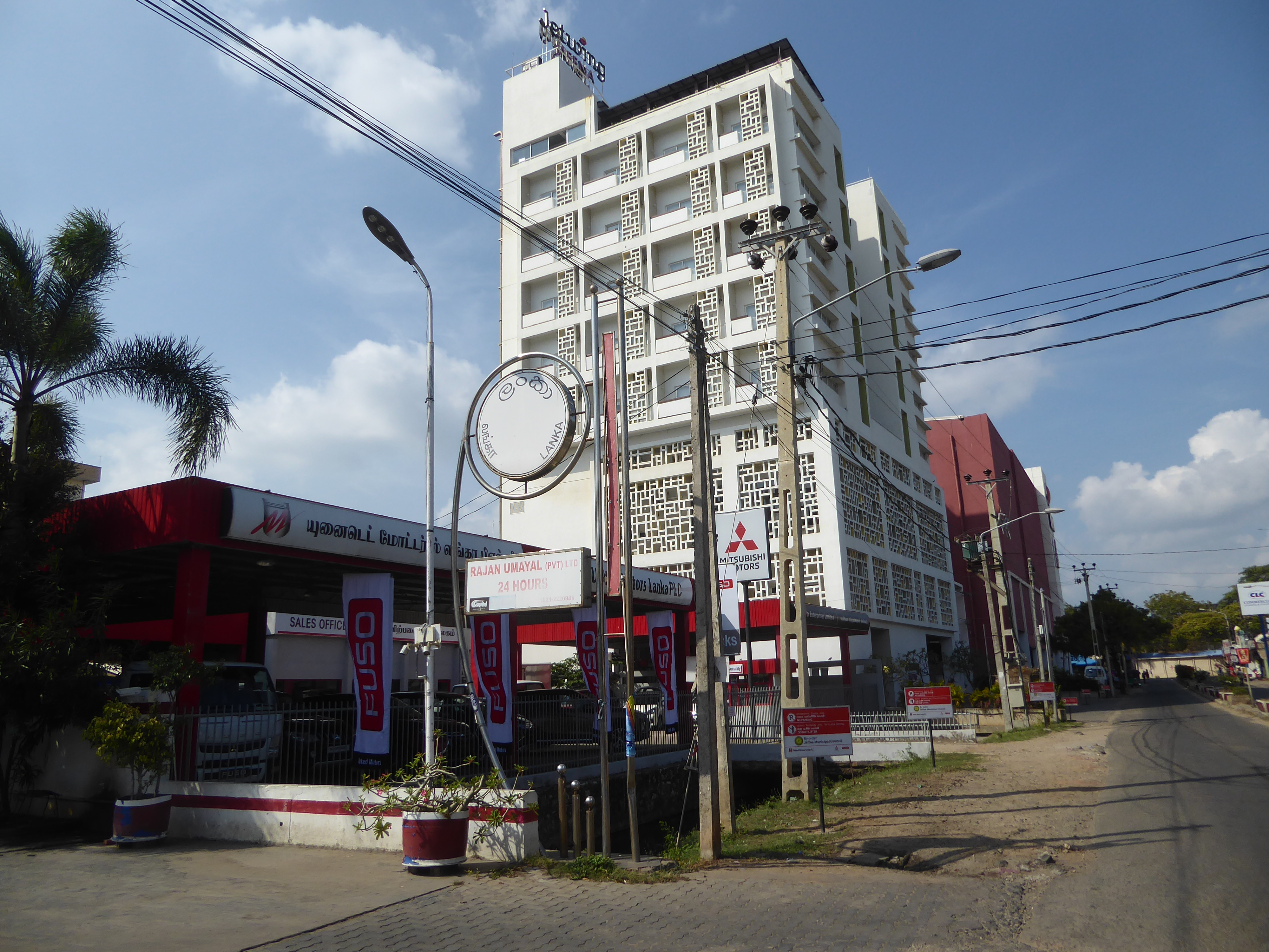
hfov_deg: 69.4
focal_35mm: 25
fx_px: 916
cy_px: 476
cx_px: 634
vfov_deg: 54.9
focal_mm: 4.3
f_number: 3.3
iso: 80
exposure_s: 1/1600
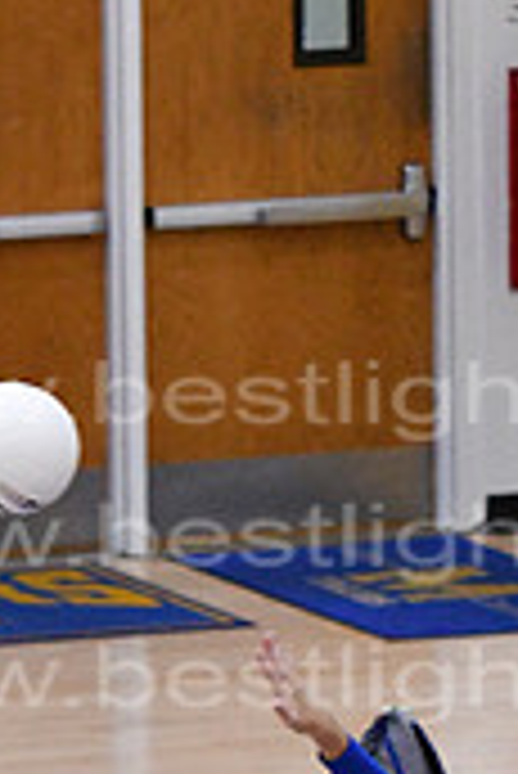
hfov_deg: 2.2
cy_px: 900
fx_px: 13289
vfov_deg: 3.3
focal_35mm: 617
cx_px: 529
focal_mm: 122
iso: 6400
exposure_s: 1/1250
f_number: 3.2
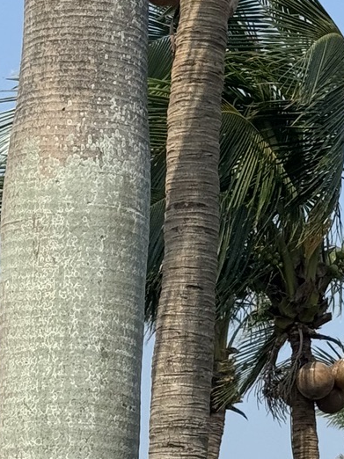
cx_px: 481
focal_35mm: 184
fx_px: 2440
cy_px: 149
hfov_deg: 7.9
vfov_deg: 10.7
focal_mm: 6.86
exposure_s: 1/4608
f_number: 1.78
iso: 64
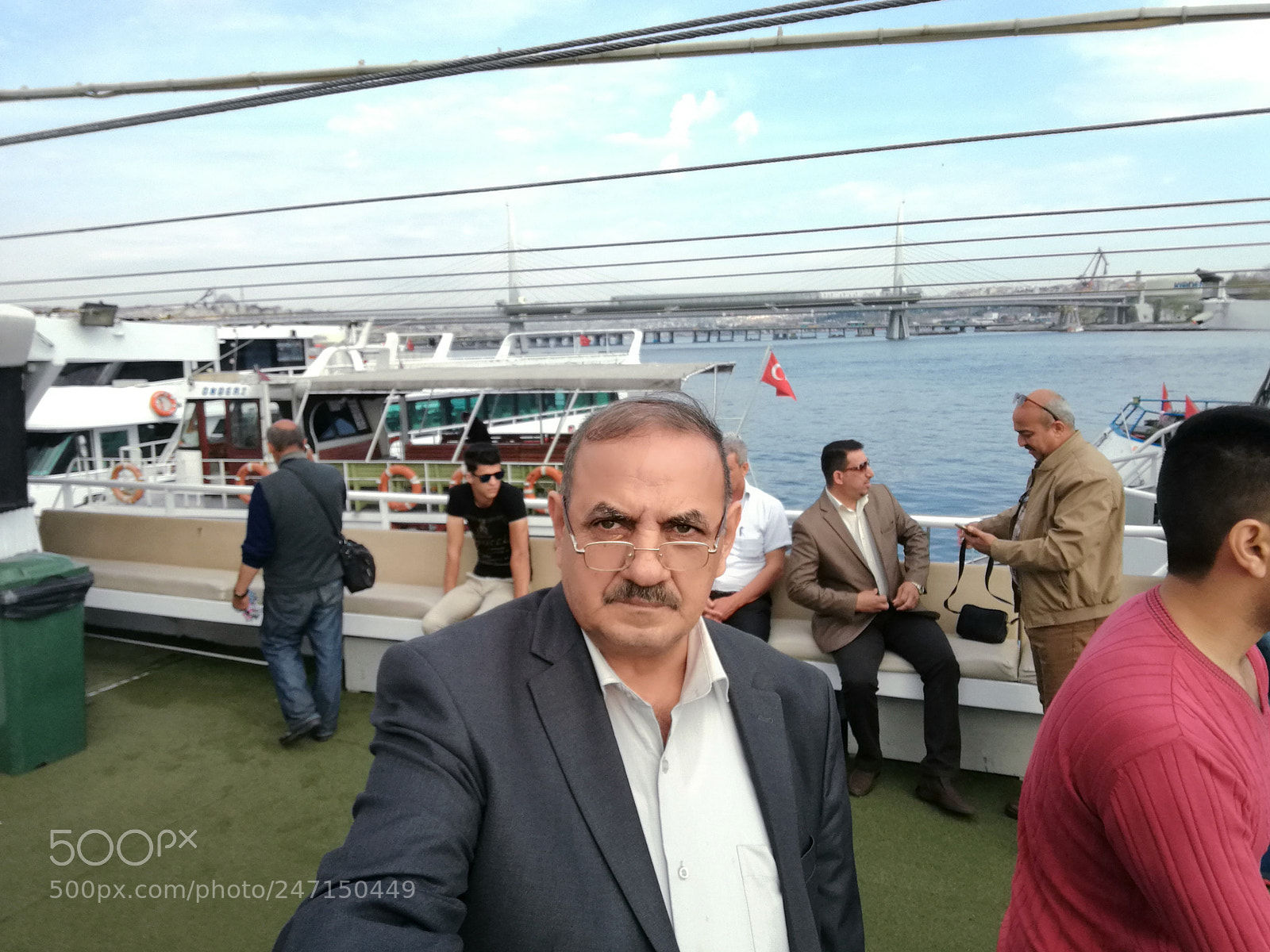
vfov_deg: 53.1
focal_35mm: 26
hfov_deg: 67.3
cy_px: 476
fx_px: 954
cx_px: 635
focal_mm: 3.38
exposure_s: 1/653
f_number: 2.4
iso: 50
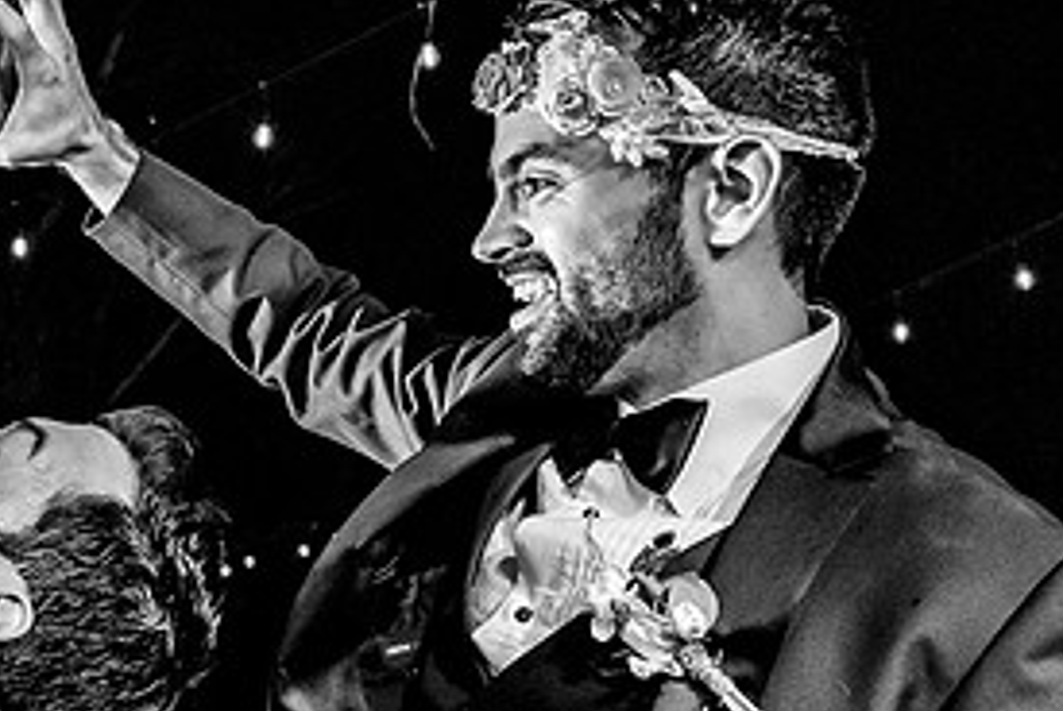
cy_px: 559
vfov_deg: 22.1
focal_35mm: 61
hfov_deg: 29.6
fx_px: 1803
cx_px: -108
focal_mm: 24
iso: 2000
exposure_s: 1/160
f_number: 7.1
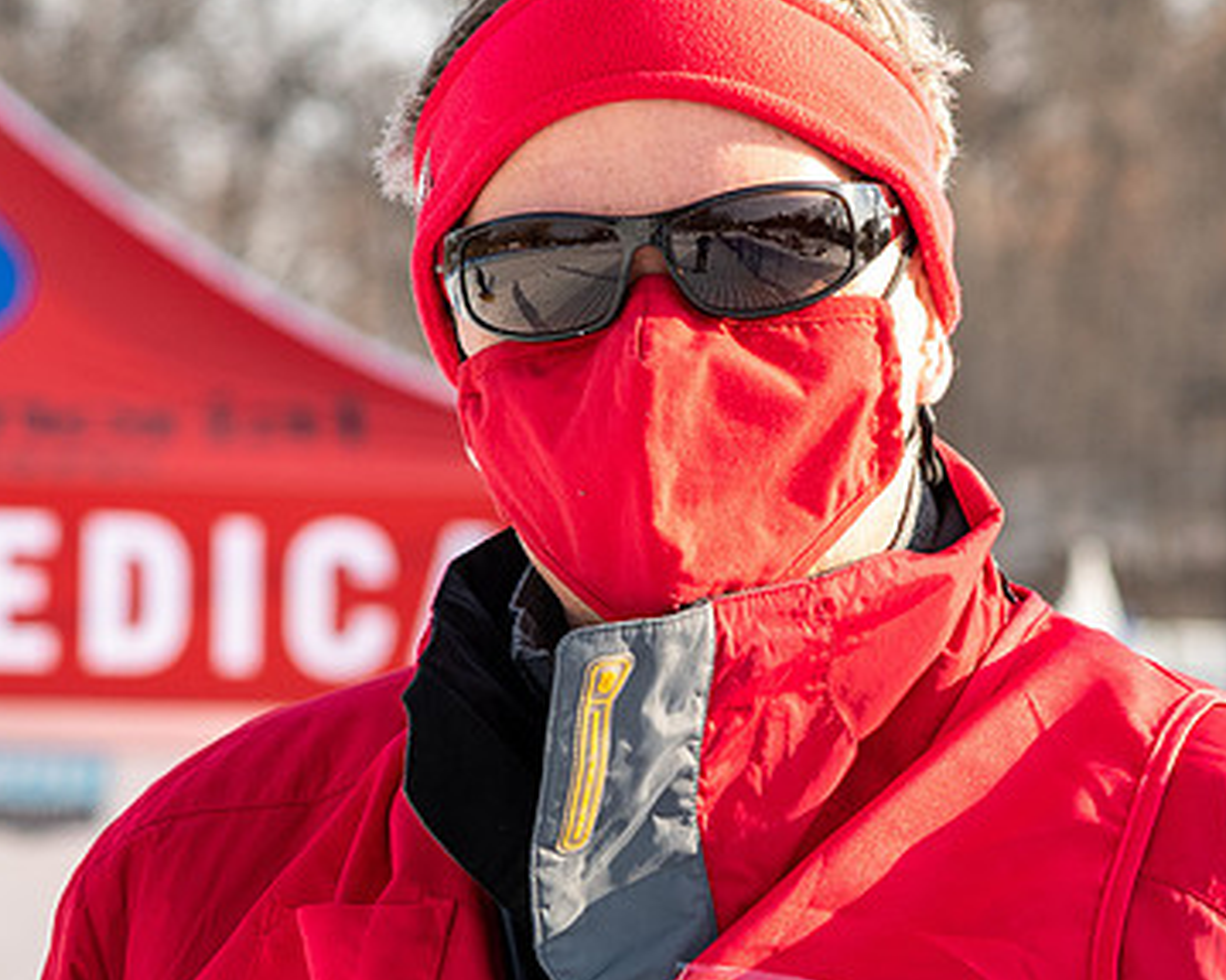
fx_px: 8525
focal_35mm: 235
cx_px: 636
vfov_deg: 6.6
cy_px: 558
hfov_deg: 8.2
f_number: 5
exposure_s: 1/1000
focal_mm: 85
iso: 400
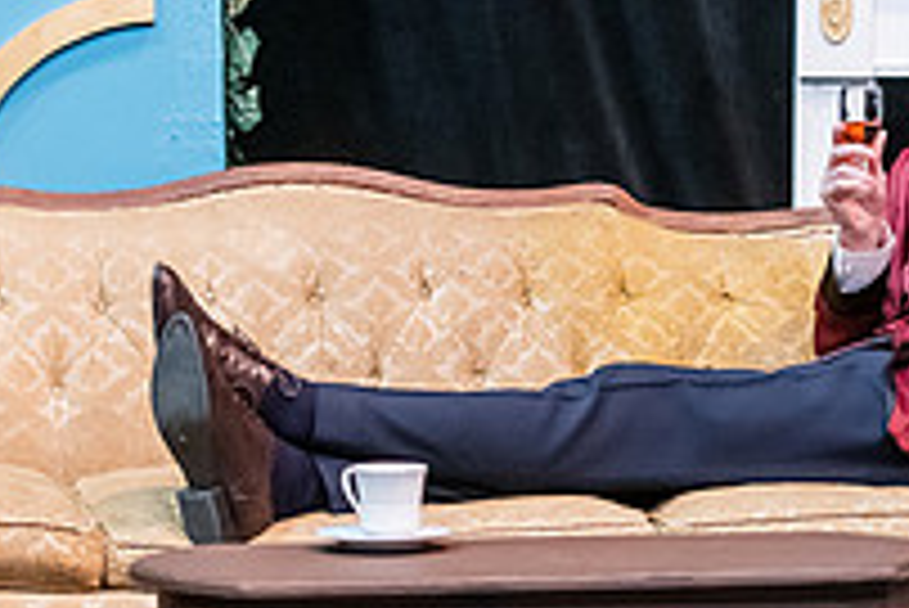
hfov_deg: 8.7
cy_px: 182
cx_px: 954
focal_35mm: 235
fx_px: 5938
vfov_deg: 5.9
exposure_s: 1/200
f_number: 3.2
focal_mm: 82
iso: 3200
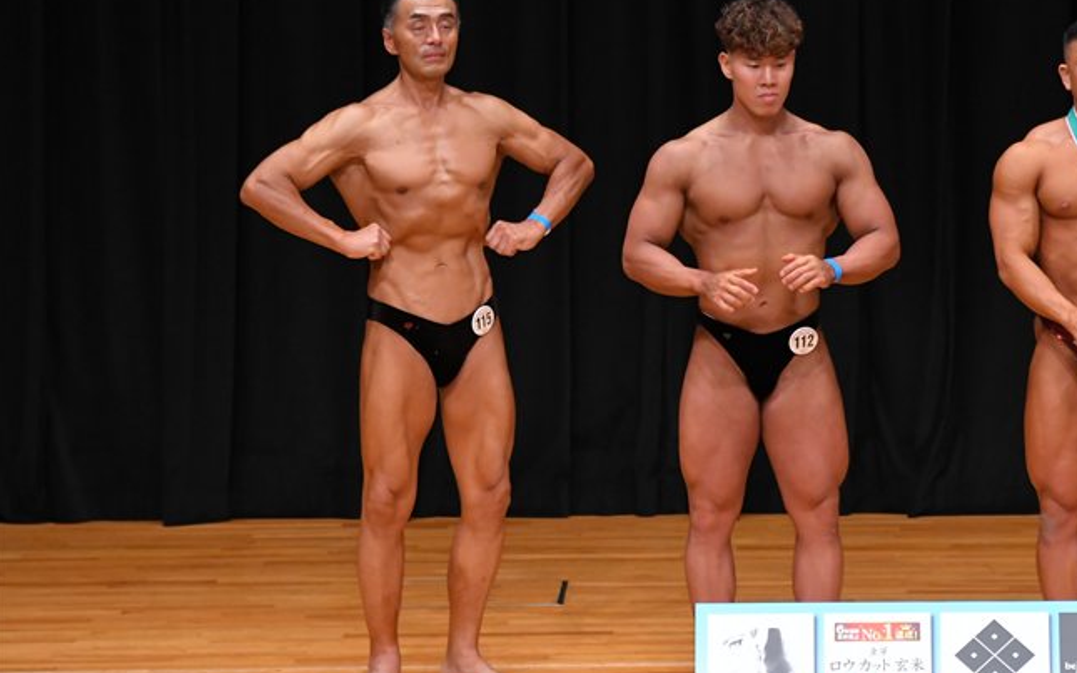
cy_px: 326
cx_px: 640
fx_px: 9157
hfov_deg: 6.7
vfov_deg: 4.2
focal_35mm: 312
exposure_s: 1/400
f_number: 5.6
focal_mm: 170
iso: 3200
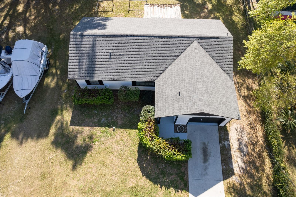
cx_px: 148
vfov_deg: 57.2
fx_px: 181
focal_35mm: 22
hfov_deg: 78.6
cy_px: 98
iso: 100
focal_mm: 8.38
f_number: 2.8
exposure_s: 1/80
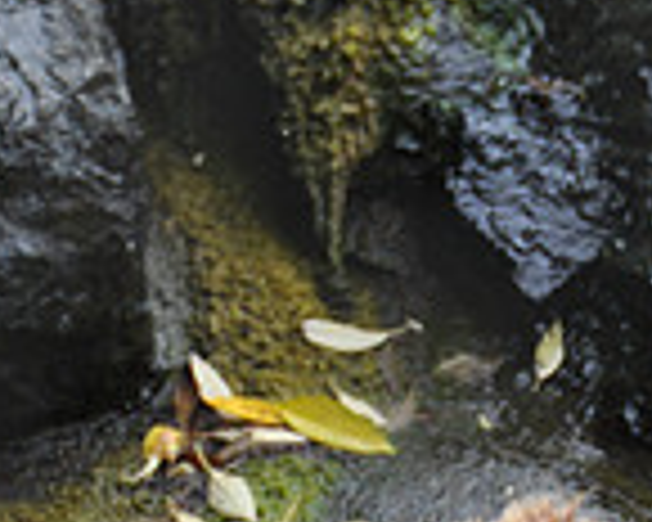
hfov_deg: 1.1
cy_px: 799
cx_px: 522
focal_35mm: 1692
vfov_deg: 0.9
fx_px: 32650
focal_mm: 300
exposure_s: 1/320
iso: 320
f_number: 5.6
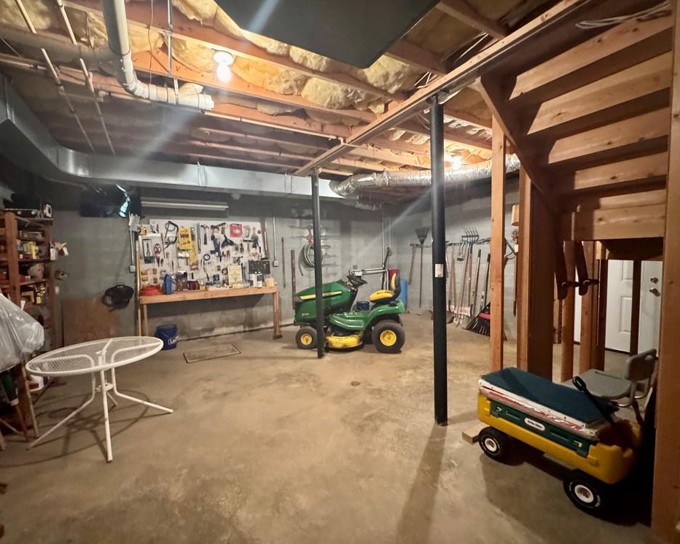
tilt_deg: -4.0
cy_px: 277
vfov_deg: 84.0
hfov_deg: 96.7
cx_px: 320
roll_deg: +1.1
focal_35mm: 15
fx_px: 302
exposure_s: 1/40
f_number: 2.2
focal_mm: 2.22
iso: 1250
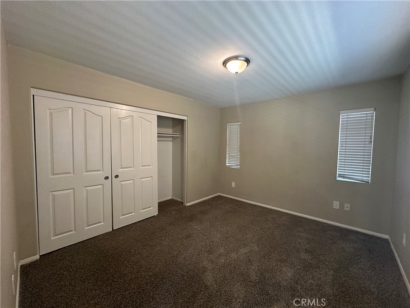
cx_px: 205
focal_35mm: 14
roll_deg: -0.2
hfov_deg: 102.1
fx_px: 166
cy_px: 154
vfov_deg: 85.7
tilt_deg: -2.0
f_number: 2.2
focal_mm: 2.22
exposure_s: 1/60
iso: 400
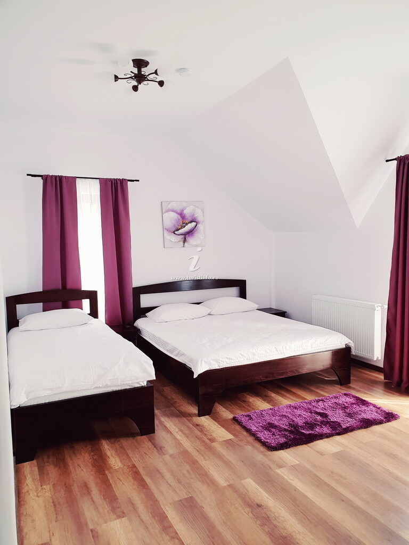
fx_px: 410
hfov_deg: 53.1
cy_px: 272
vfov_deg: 67.3
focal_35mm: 26
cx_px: 204
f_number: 2.4
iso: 125
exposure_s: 1/50
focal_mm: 4.3
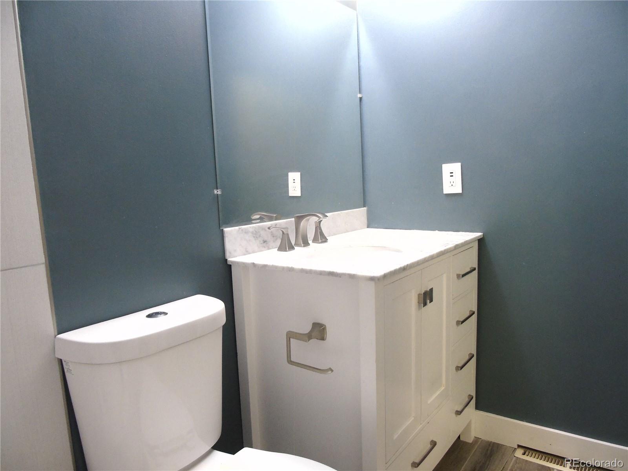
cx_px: 314
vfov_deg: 54.9
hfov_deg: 69.4
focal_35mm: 25
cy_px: 236
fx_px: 454
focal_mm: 4.4
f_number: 3.4
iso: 400
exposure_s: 1/10
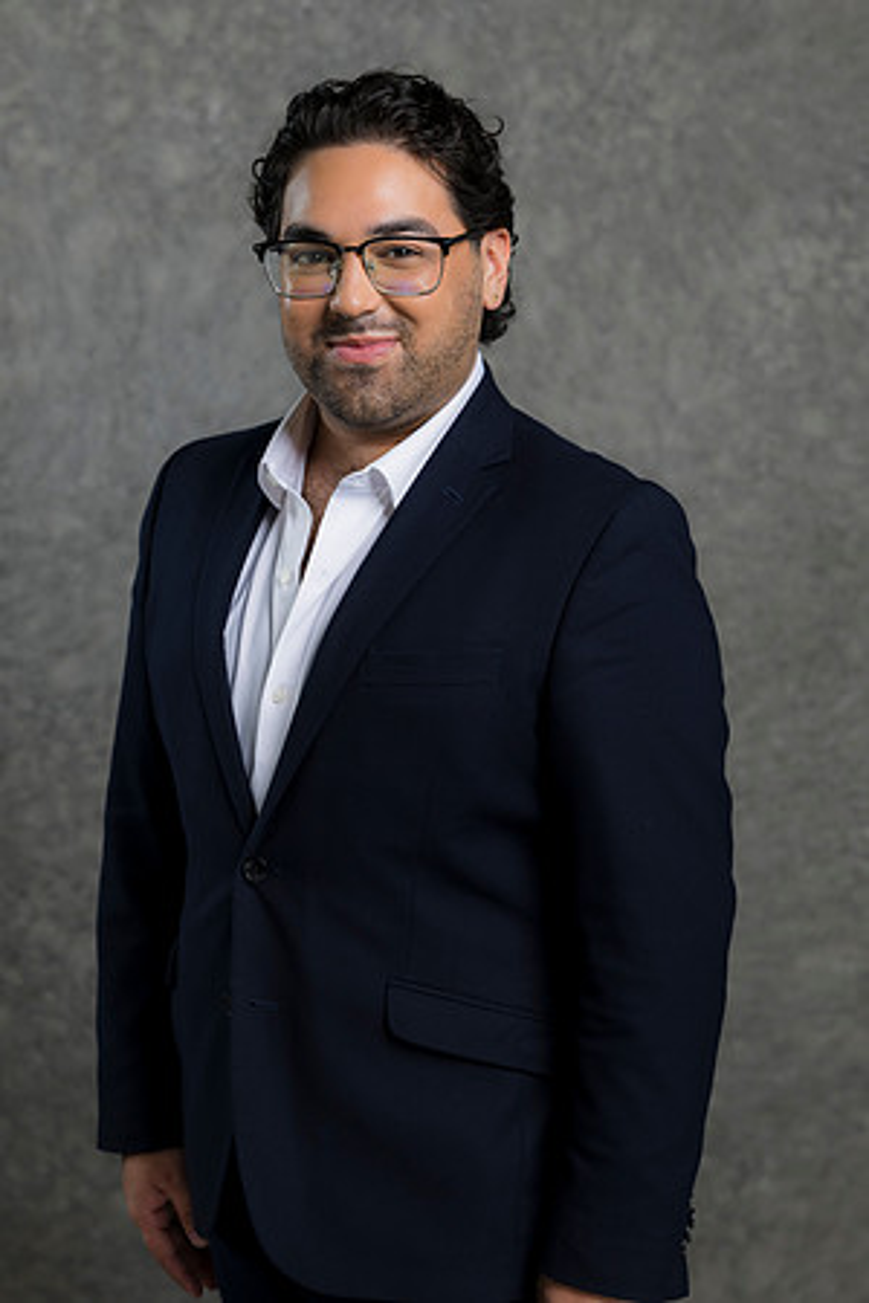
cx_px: 434
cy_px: 652
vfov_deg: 23.9
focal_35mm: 85
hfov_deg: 16.1
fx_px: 3077
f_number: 5
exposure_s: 1/200
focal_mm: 85
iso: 125
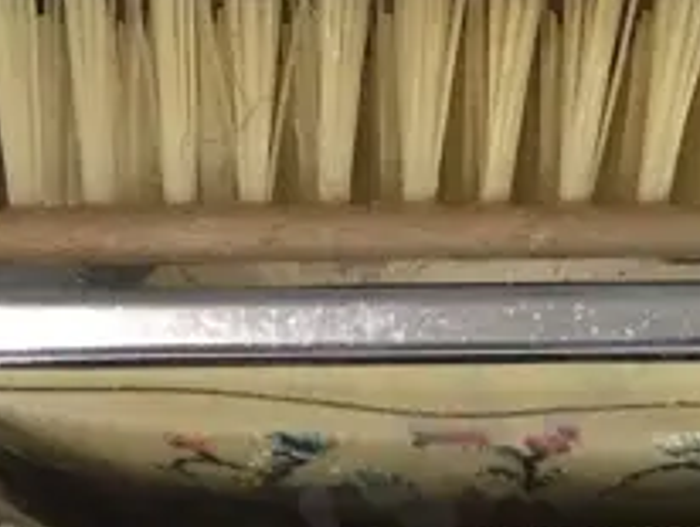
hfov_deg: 12.0
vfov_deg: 10.0
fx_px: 2915
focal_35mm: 144
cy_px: -289
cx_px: 1441
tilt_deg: -59.0
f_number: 2.2
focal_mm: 4.15
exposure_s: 1/17
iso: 50
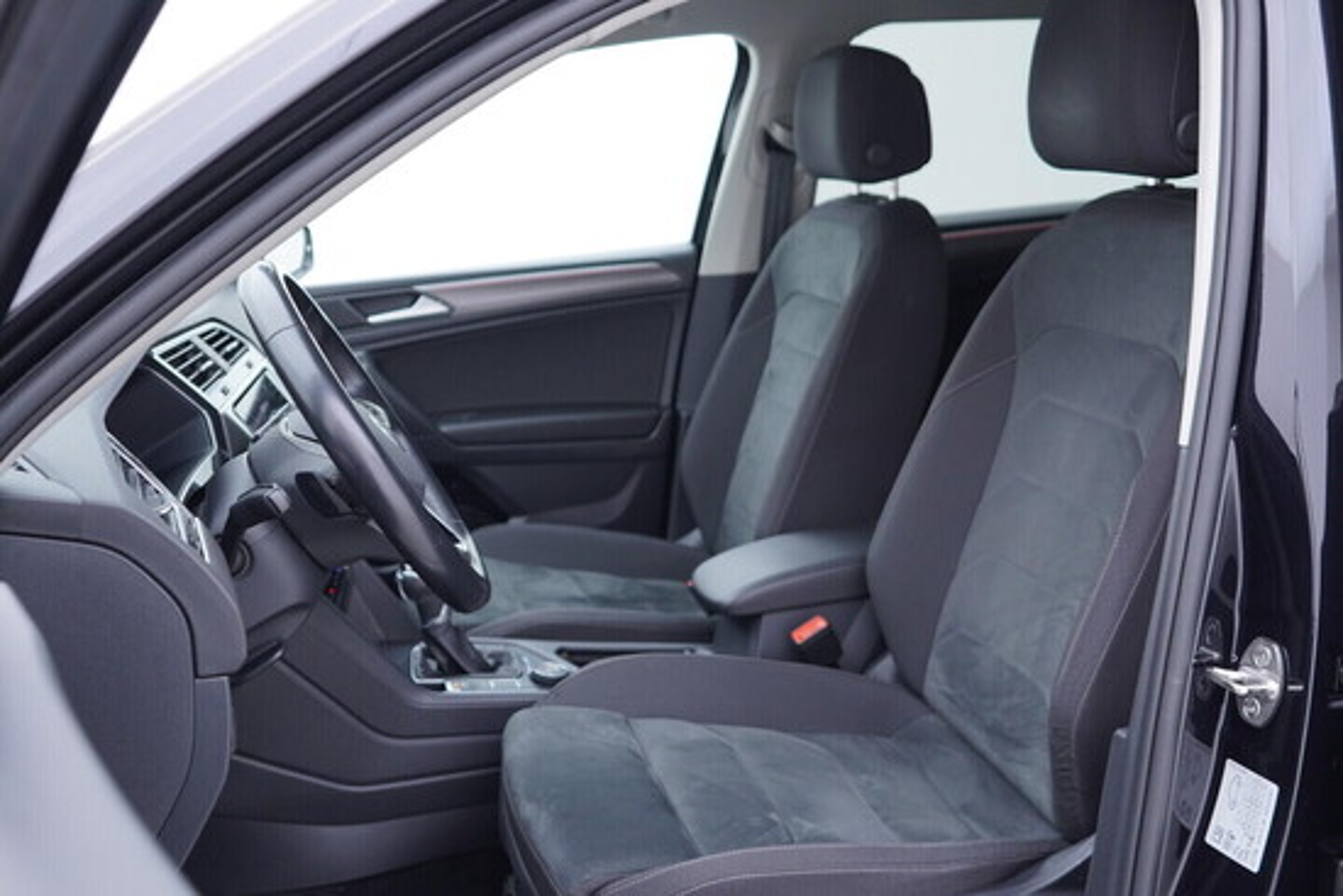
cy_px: 448
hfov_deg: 53.1
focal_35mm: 36
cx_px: 672
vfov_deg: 36.9
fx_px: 1343
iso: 200
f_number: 2.8
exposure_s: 1/40
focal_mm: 24
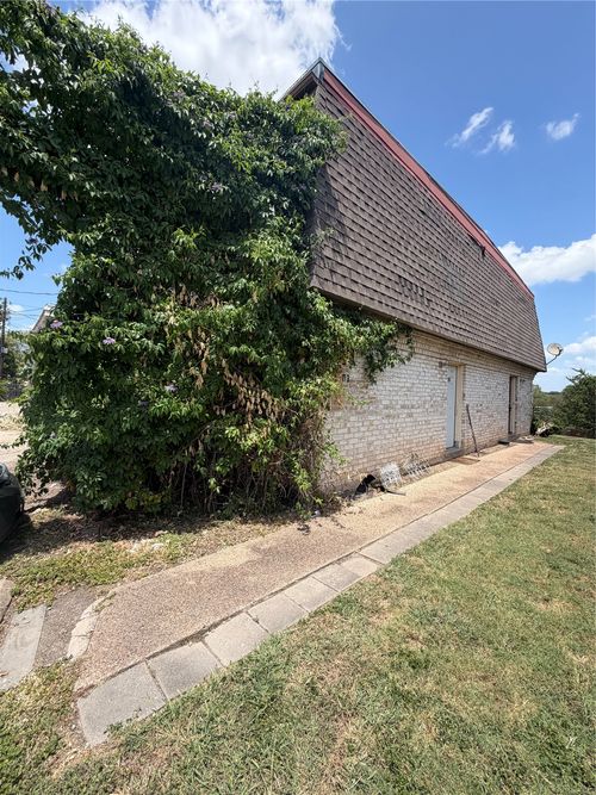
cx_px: 298
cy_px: 398
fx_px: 321
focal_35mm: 14
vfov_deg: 102.1
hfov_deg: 85.7
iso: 32
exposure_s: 1/770
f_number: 2.2
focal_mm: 2.22
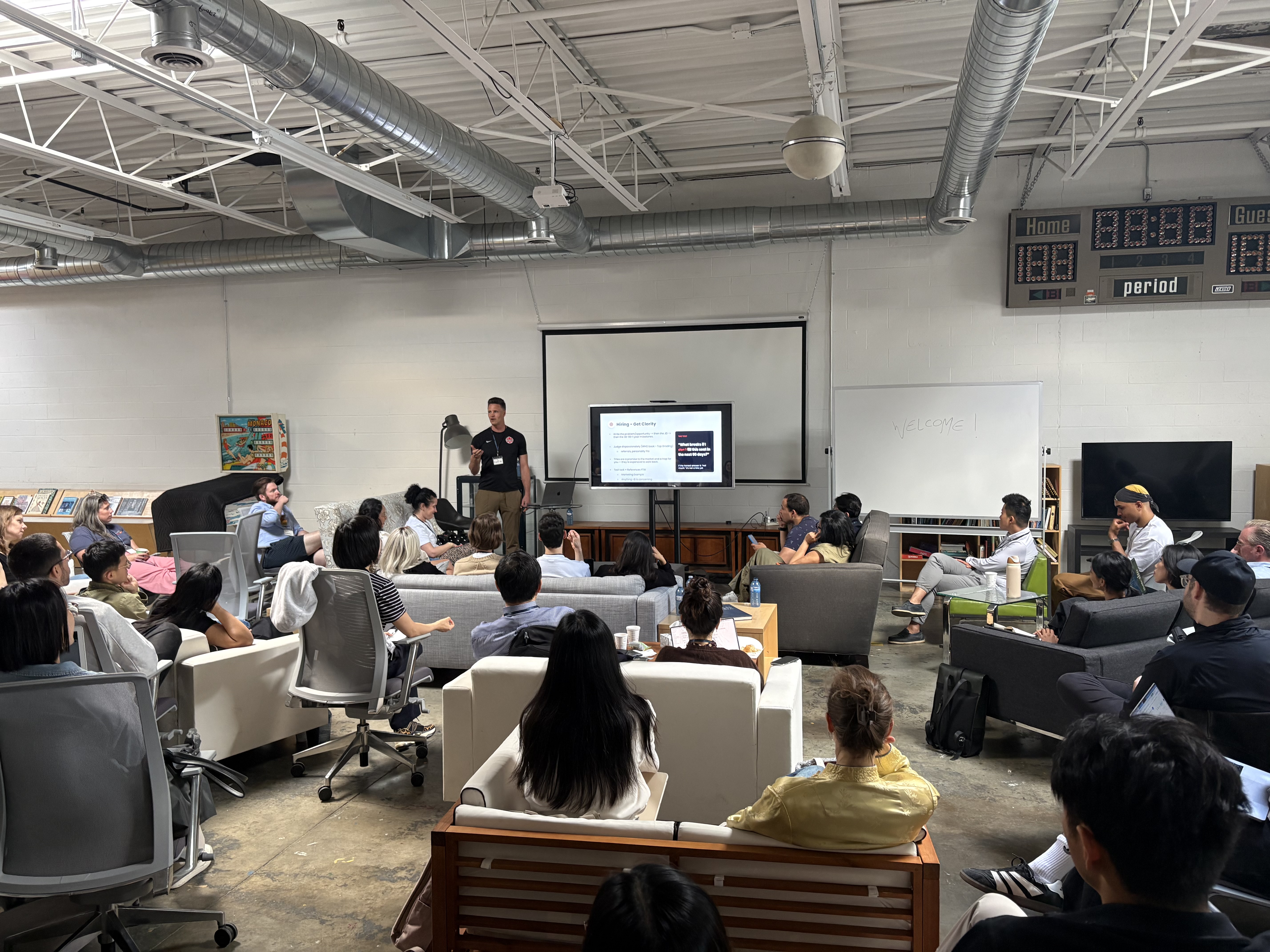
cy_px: 476
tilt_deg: -2.7
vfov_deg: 53.1
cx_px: 635
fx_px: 954
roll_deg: +0.8
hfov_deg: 67.3
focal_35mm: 26
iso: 200
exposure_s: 1/60
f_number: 1.6
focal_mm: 5.96
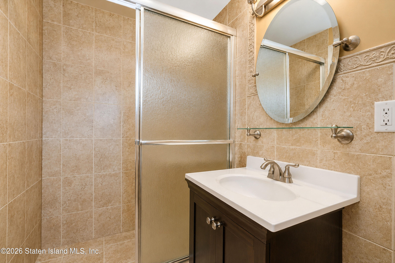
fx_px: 176
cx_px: 198
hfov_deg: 96.7
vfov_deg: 73.8
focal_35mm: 16
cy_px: 132
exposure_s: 1/10
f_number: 4
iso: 64
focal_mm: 16
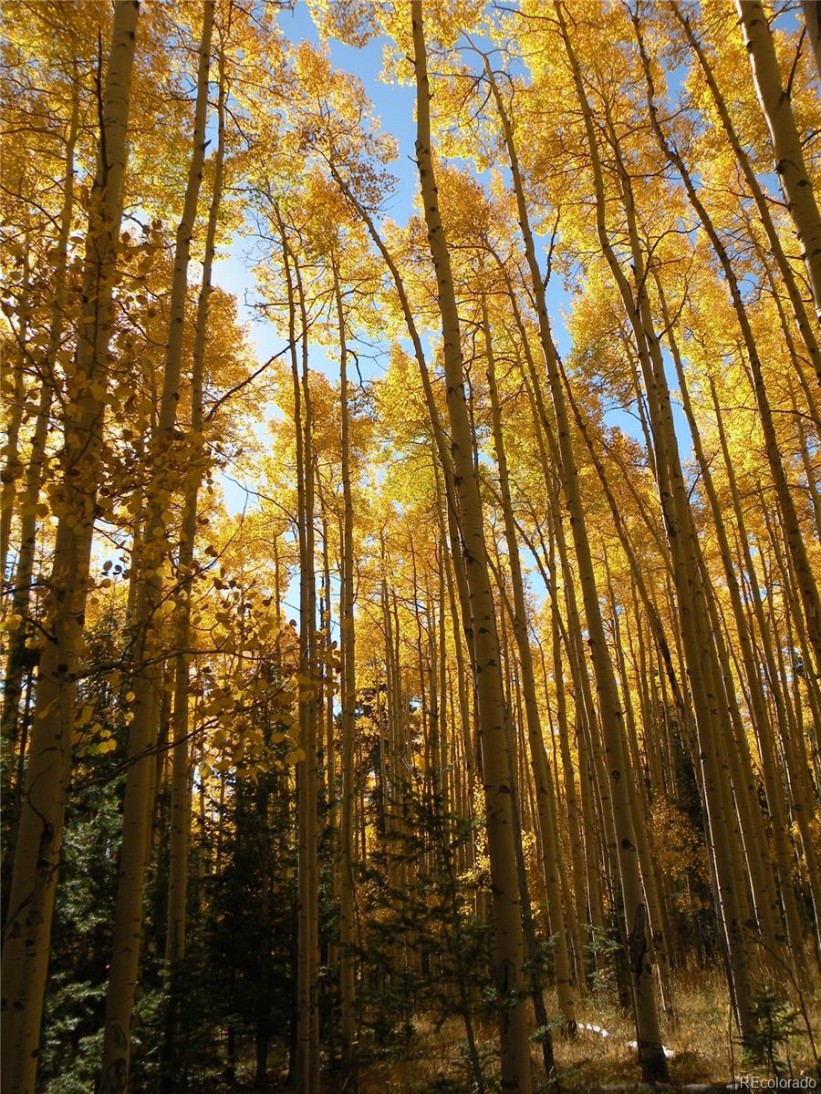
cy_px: 547
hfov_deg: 42.9
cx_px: 410
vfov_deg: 55.4
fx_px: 1044
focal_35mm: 33
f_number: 3.2
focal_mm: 5.8
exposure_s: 1/608
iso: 64
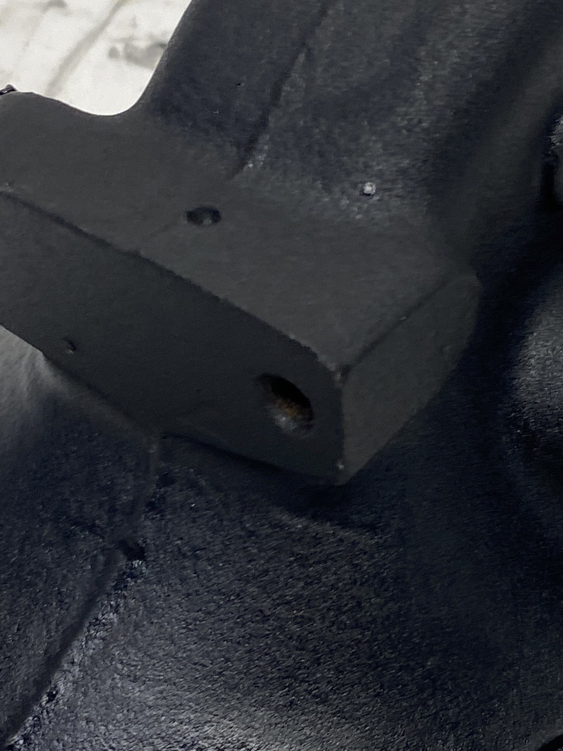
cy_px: 436
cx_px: 480
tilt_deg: -42.2
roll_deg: +0.9
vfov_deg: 23.5
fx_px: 1800
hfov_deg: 17.6
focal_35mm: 83
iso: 50
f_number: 1.8
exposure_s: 1/120
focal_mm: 4.25
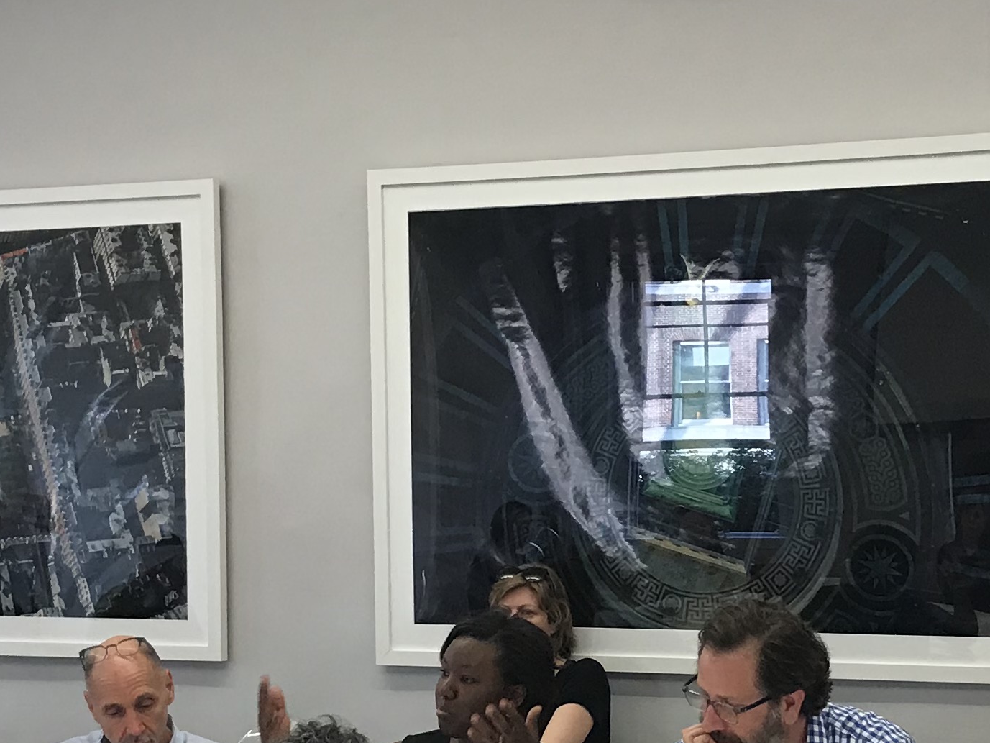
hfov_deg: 23.8
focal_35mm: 82
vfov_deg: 17.9
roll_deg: +1.0
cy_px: 523
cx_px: 582
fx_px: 2345
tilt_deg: -0.1
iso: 25
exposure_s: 1/30
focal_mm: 3.99
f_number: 1.8
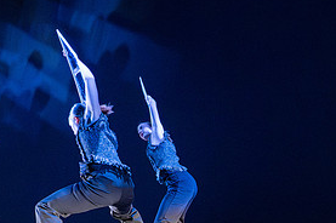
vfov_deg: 12.0
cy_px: -15
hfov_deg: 17.5
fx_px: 1044
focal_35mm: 112
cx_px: -54
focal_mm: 33
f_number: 2.8
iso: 4000
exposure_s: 1/200
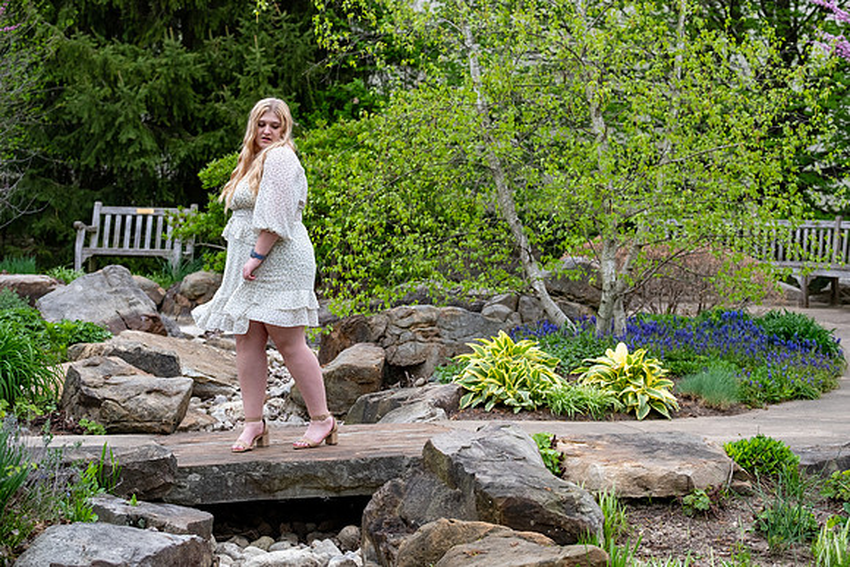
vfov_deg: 15.5
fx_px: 2078
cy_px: 284
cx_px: 425
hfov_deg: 23.1
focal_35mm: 88
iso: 250
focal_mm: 58.7
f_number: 4
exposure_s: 1/400
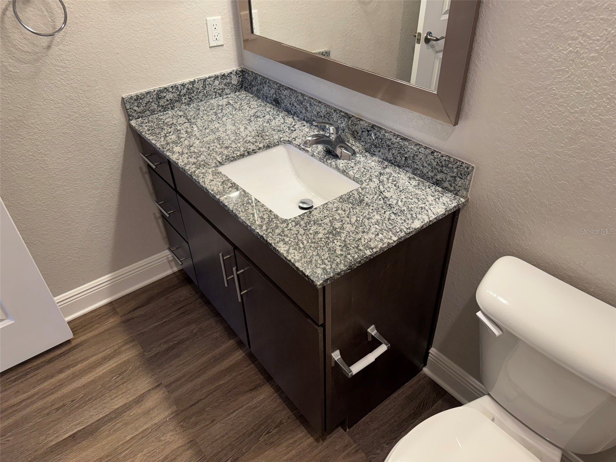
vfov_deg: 56.8
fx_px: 427
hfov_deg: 71.6
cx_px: 308
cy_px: 231
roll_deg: +2.7
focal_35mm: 24
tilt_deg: -35.1
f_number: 1.78
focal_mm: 6.76
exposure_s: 1/120
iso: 200
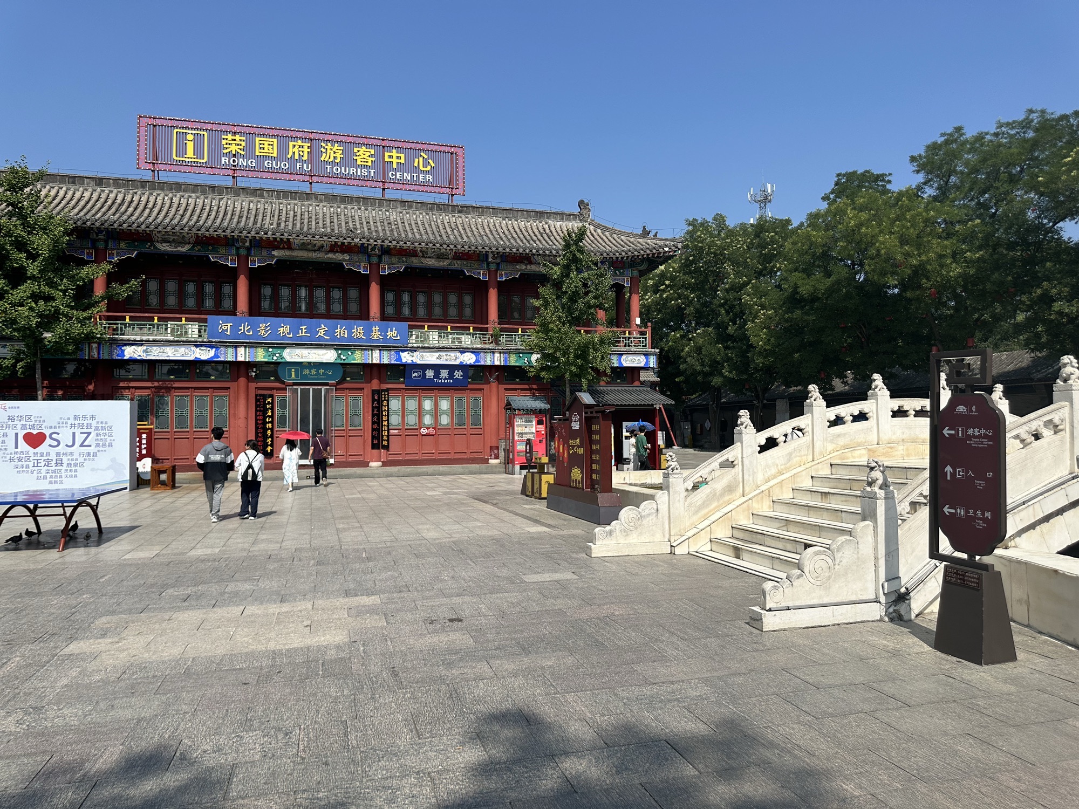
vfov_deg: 56.8
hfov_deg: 71.6
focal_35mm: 24
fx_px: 748
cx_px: 540
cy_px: 404
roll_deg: +0.4
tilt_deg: +2.3
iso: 80
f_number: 1.78
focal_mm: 6.86
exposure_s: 1/5848
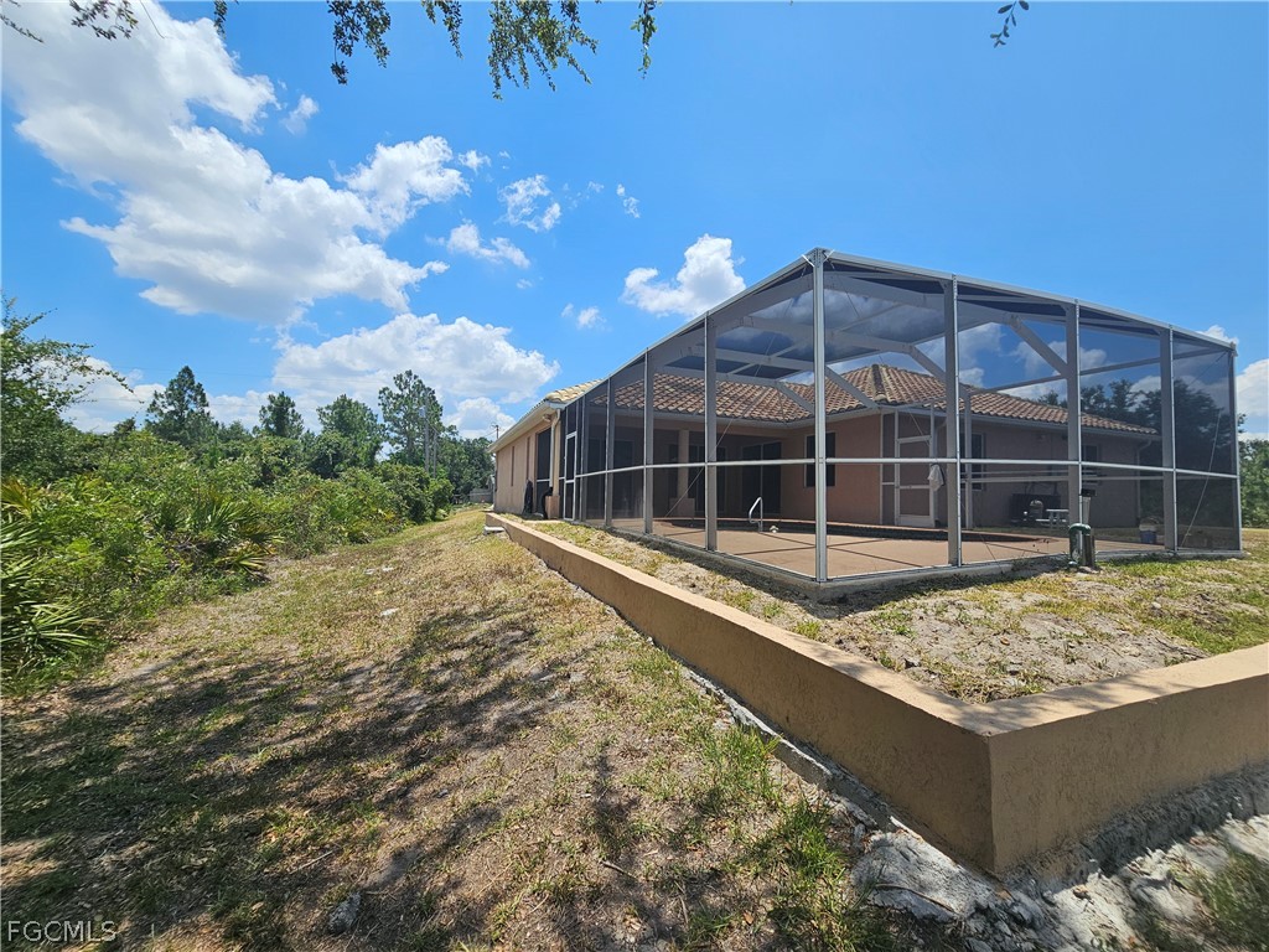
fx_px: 477
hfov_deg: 106.2
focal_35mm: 13
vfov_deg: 89.9
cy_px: 476
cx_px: 634
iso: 50
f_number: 2.2
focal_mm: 2.2
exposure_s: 1/3126
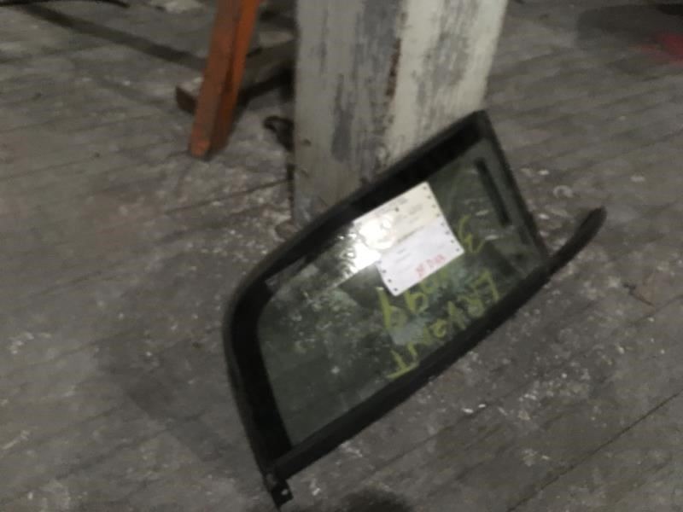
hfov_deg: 61.7
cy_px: 256
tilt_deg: -38.4
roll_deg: -5.9
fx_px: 572
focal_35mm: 29
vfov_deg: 48.2
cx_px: 342
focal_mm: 4.15
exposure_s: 1/15
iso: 500
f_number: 2.2
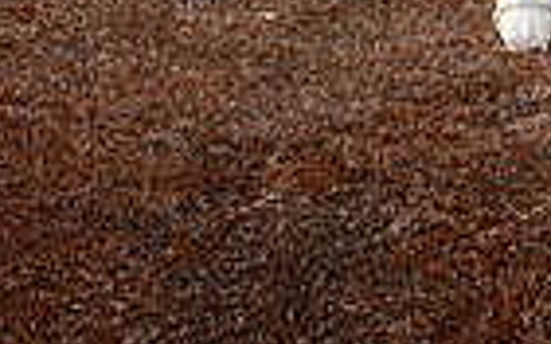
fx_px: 3227
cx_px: 539
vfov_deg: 5.9
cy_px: -461
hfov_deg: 9.7
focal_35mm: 215
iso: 100
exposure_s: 1/250
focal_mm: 66
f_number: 8
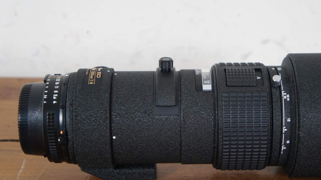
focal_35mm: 80
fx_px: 678
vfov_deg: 15.2
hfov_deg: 26.6
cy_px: 104
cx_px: 196
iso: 1600
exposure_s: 1/60
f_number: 4.5
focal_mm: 39
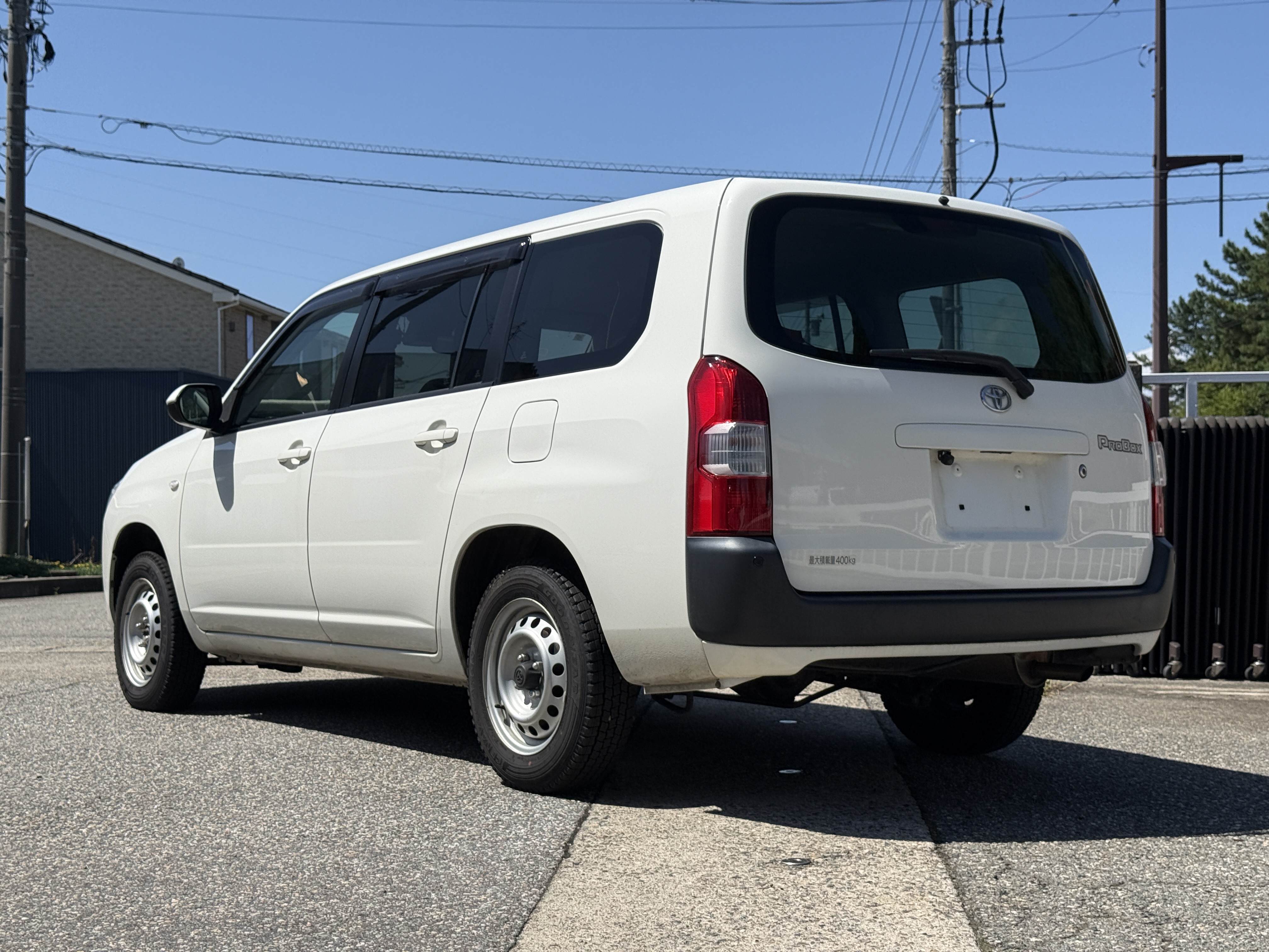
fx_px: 1760
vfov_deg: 30.3
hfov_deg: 39.7
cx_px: 634
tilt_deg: +0.9
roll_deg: +0.0
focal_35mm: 48
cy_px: 476
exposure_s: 1/8772
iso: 80
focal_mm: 6.76
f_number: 1.78
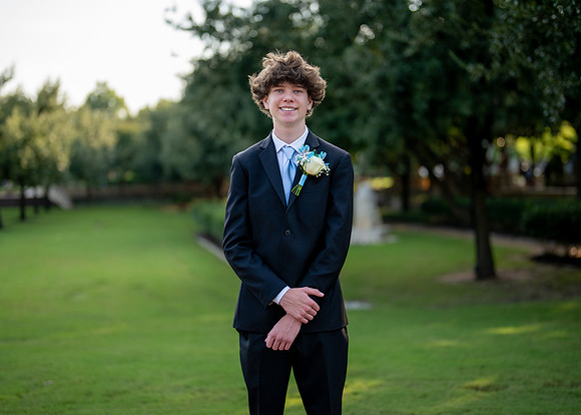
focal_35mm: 56
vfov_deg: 25.5
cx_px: 300
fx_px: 918
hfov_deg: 35.1
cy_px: 202
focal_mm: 50
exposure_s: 1/2000
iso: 200
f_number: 1.2
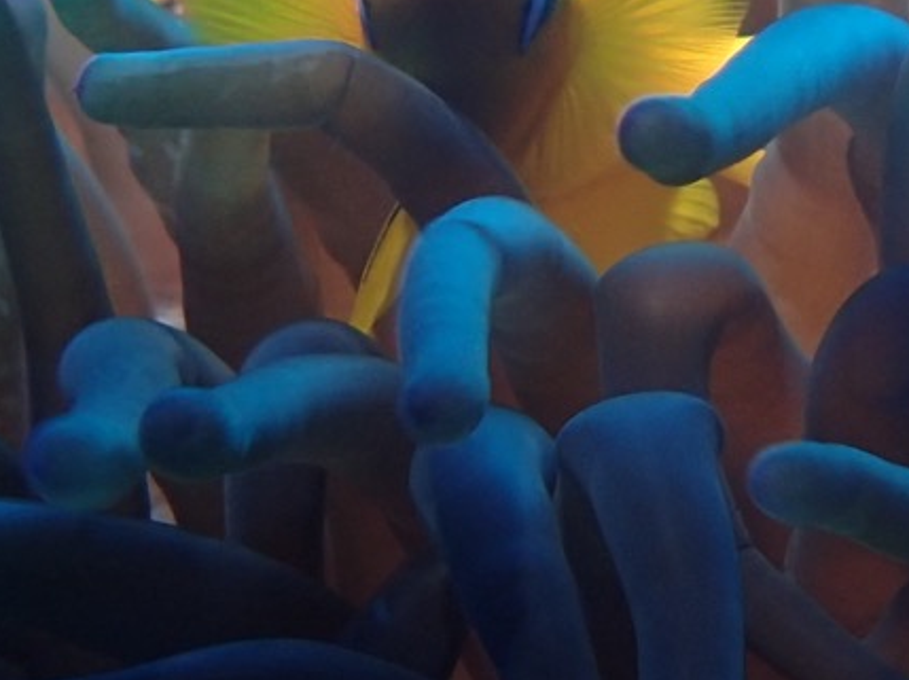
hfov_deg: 18.3
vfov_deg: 14.0
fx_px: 2755
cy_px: 220
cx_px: 911
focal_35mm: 105
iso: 100
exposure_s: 1/30
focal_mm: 4.5
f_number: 5.6
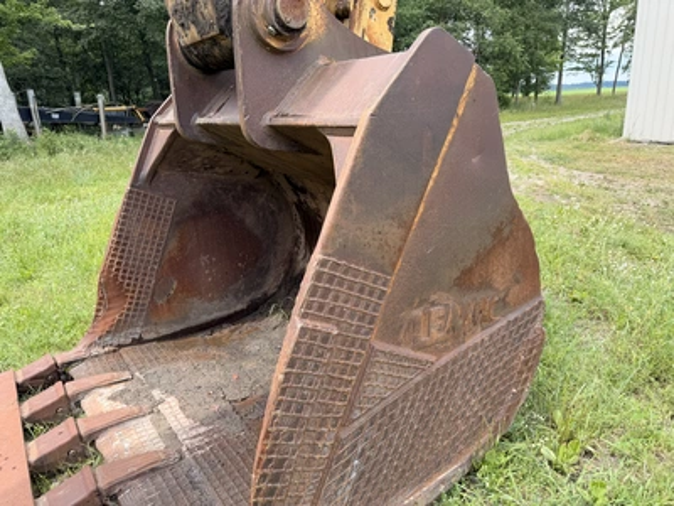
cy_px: 253
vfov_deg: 56.8
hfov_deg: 71.6
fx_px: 467
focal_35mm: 24
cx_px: 337
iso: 80
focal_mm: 6.76
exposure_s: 1/805
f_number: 1.78
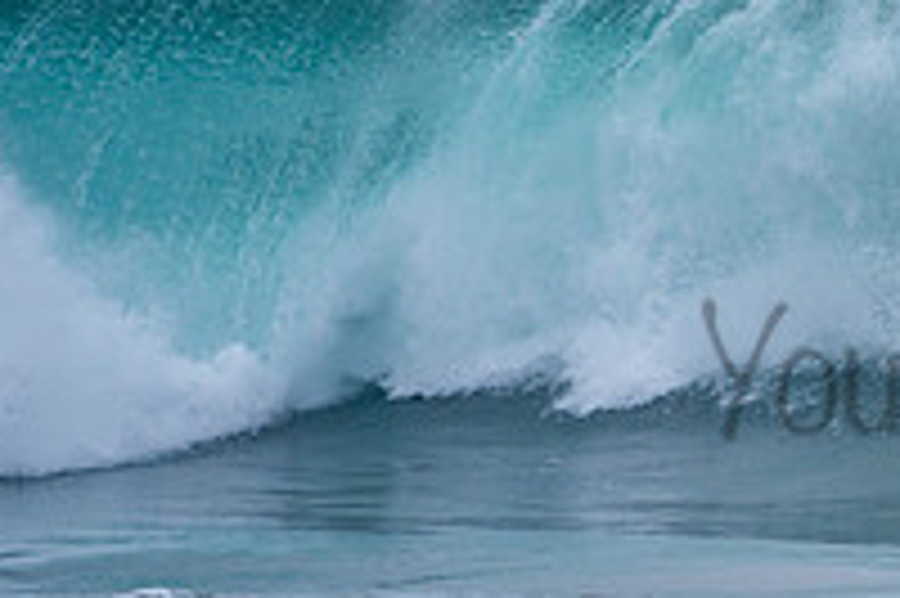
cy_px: 330
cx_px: 1166
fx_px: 36294
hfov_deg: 1.4
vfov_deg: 0.9
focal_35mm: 1453
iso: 220
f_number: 5.6
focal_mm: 500
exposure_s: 1/1000
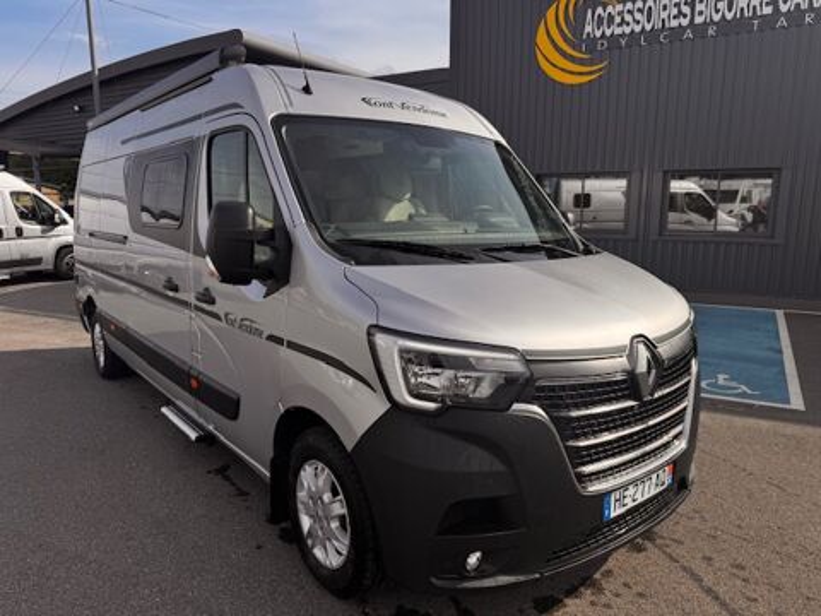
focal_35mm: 24
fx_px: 569
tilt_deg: -10.2
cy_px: 308
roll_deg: +1.2
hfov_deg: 71.6
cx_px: 410
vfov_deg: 56.8
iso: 80
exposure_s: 1/3597
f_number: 1.78
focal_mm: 6.76
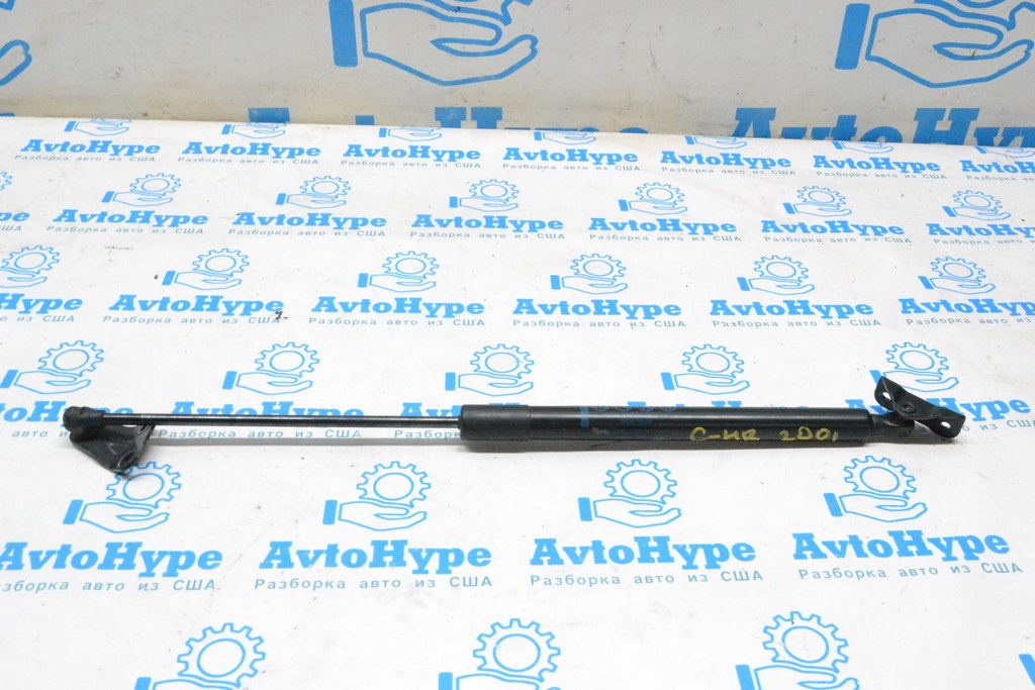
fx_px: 1035
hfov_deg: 53.1
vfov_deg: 36.9
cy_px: 345
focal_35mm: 36
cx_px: 518
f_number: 13
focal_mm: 24
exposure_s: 1/100
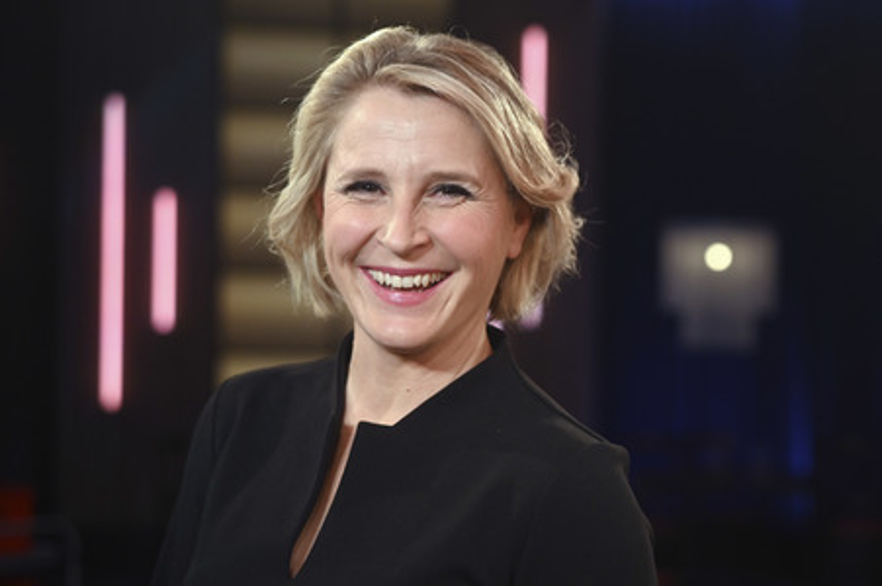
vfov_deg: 24.6
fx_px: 1346
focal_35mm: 55
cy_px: 293
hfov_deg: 36.3
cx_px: 441
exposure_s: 1/320
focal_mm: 55
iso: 1250
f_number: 2.5
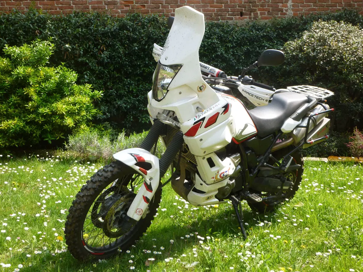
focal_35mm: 36
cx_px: 182
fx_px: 378
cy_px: 136
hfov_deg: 51.4
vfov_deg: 39.7
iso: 100
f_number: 3.6
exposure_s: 1/200
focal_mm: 6.5
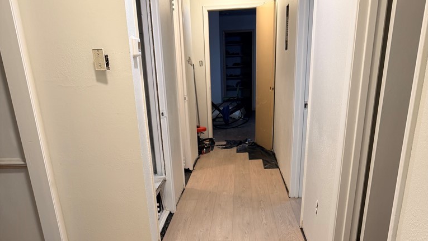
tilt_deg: -25.6
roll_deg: +2.3
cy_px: 260
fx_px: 397
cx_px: 214
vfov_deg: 30.4
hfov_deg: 56.6
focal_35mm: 35
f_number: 1.78
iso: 160
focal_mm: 6.76
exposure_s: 1/60
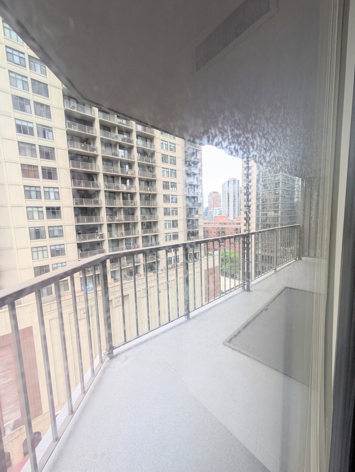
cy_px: 236
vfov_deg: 102.0
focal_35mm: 14
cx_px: 178
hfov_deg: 85.7
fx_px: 191
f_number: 2.2
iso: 50
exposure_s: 1/291
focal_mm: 1.83
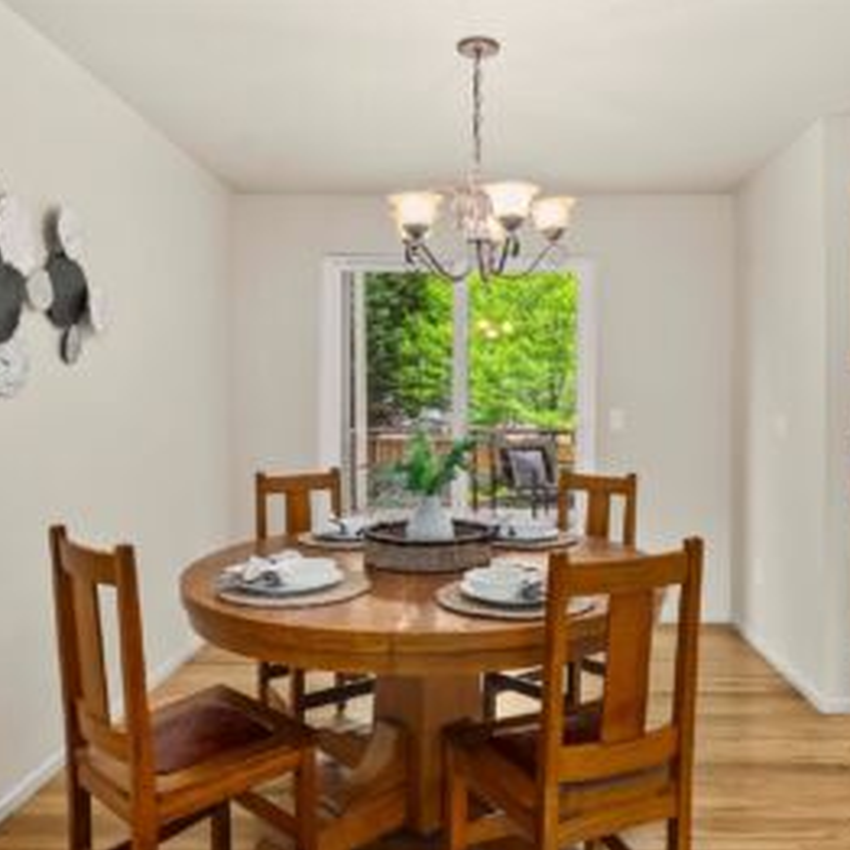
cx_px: 480
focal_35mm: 26
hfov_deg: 60.7
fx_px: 722
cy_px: 420
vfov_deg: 60.9
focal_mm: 20
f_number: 7.1
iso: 1000
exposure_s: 1/10
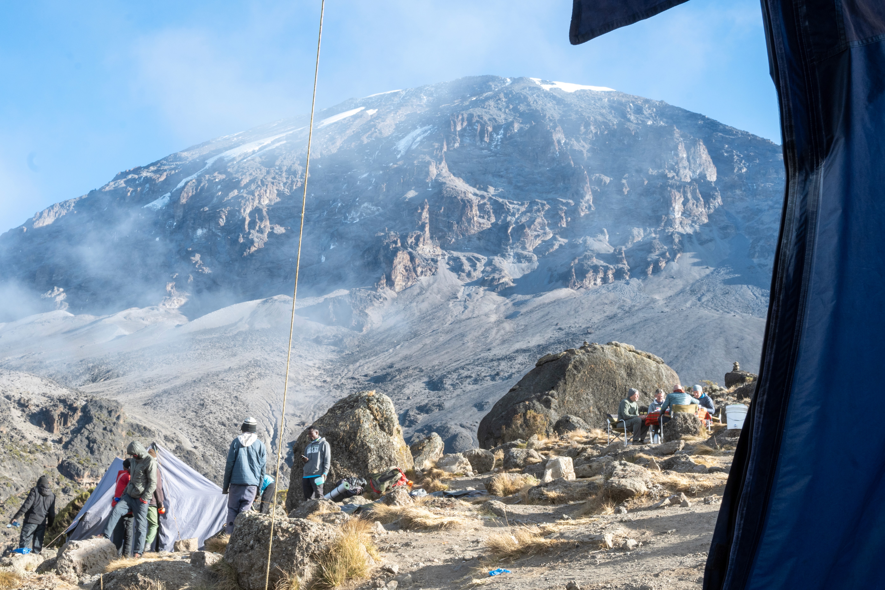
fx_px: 1032
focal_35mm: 42
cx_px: 442
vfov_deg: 31.9
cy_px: 295
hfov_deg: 46.4
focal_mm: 28
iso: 200
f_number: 16
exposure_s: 1/60
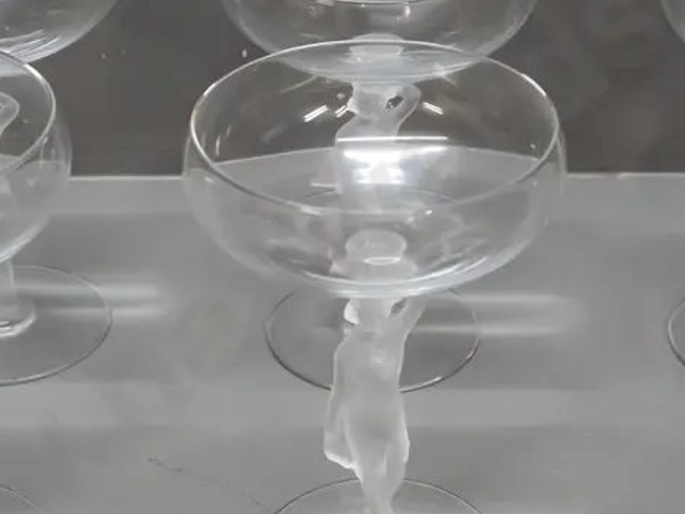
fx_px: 2000
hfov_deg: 19.4
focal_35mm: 101
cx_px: 385
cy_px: 206
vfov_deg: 14.7
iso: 2500
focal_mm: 23
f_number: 5
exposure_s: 1/250
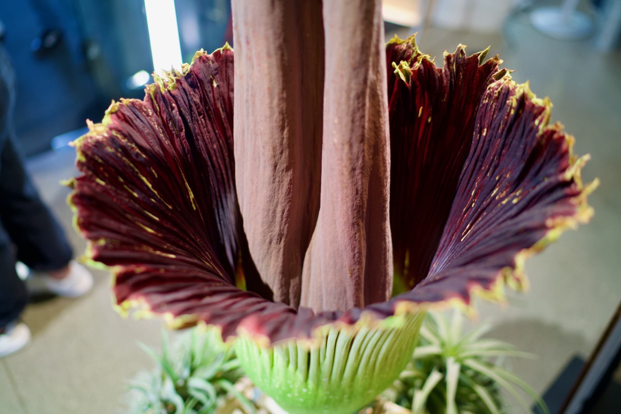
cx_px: 310
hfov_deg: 54.4
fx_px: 604
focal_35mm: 35
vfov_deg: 37.8
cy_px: 207
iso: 100
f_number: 1.6
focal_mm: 35
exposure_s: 1/40
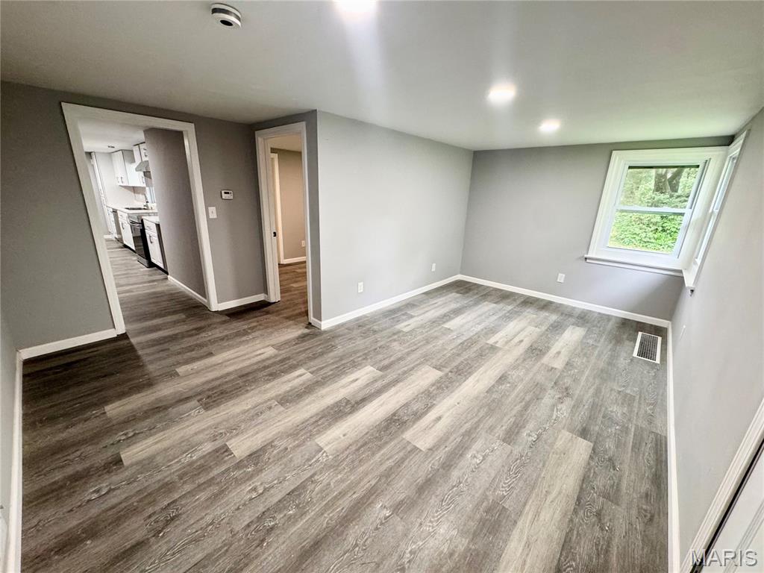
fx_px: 309
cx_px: 382
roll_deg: -2.2
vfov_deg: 85.7
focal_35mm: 14
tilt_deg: -17.9
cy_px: 286
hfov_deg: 102.1
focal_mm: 2.22
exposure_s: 1/60
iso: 200
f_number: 2.2
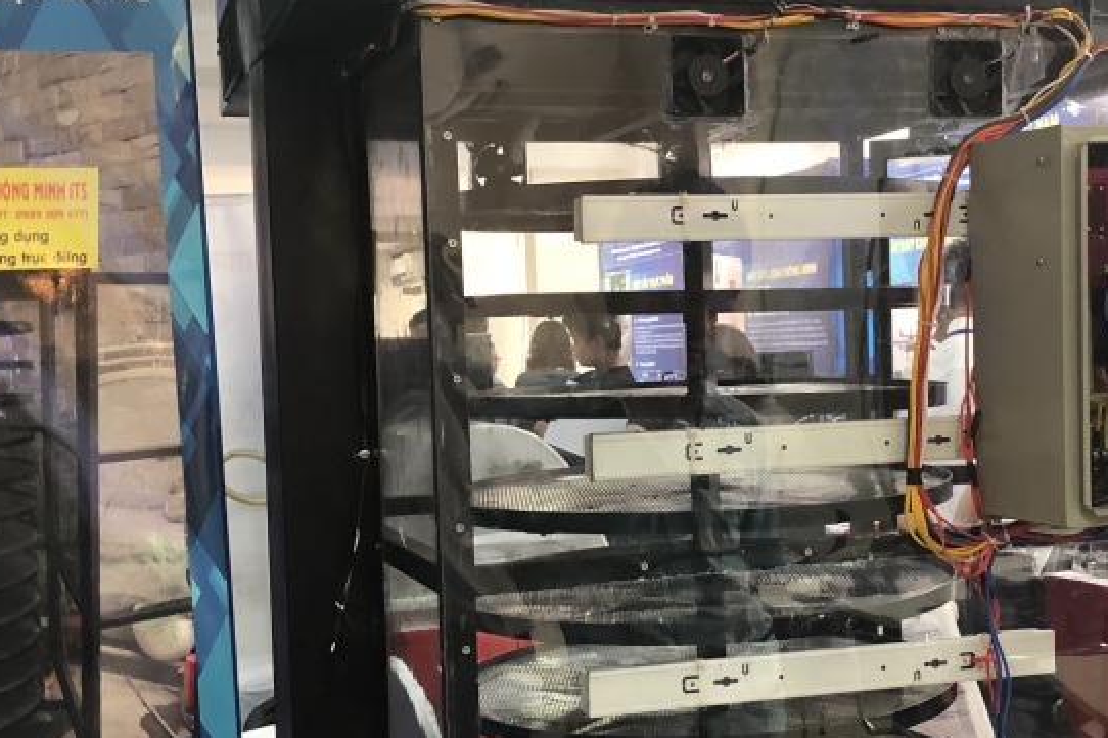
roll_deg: +1.8
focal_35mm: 55
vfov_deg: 24.5
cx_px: 658
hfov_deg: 36.1
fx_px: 1692
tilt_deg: -2.4
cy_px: 452
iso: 80
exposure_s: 1/17
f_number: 1.8
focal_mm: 3.99
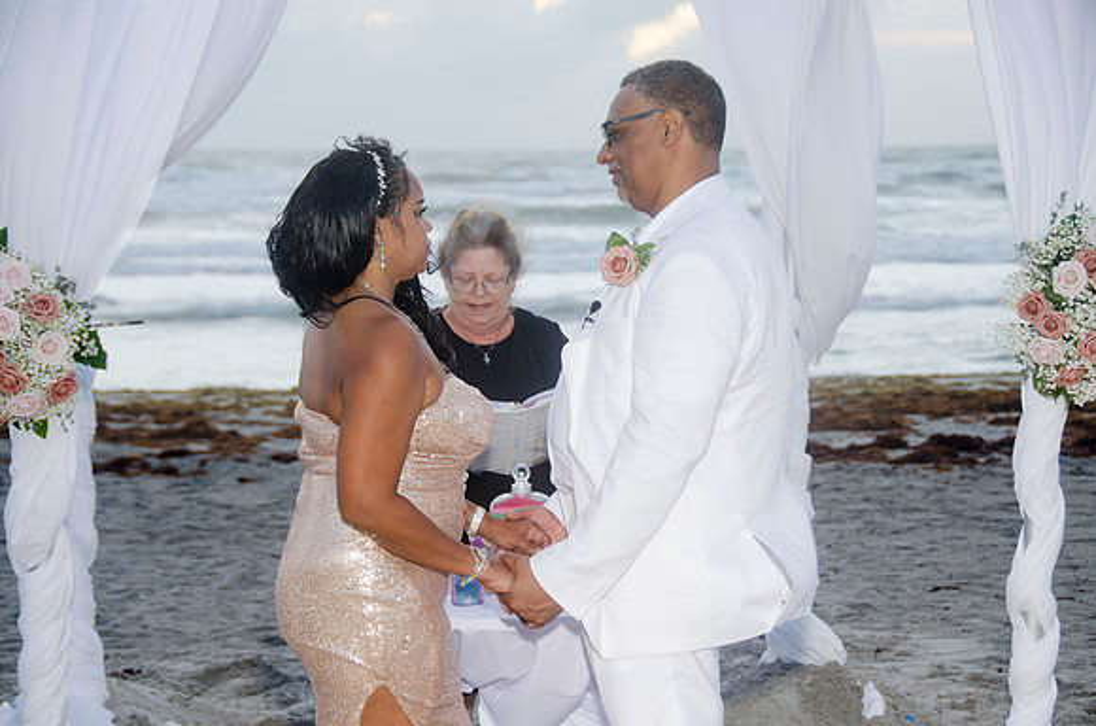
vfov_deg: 15.1
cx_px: 548
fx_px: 2734
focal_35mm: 90
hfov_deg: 22.7
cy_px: 363
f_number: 5.6
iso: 200
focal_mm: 60
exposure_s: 1/60
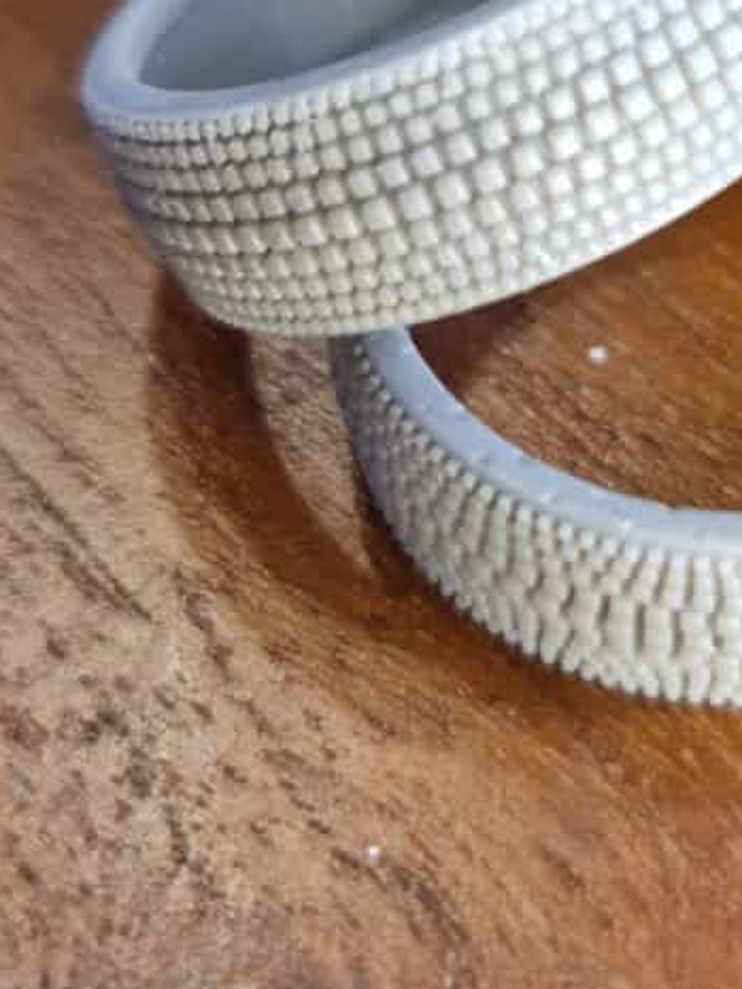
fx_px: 2171
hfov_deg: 19.3
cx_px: 557
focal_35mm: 76
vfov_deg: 25.1
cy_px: 153
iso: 64
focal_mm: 5.4
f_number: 1.8
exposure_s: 1/100
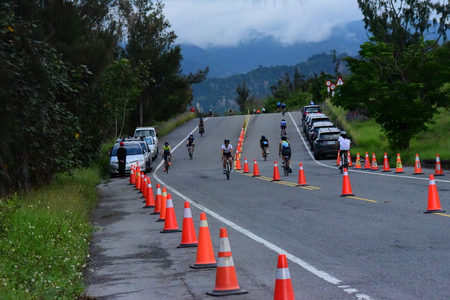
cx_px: 224
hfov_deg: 16.7
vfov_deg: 11.1
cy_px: 149
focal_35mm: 123
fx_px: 1537
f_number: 16
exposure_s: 1/4000
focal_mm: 122
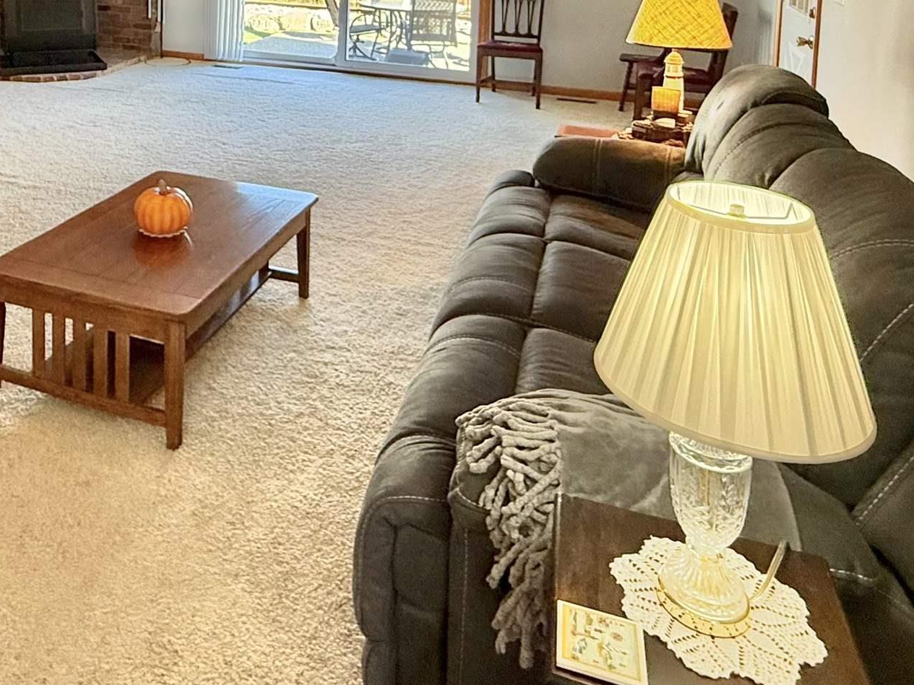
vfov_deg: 36.5
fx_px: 898
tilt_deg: -1.8
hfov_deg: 52.1
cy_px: -35
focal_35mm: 34
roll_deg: -1.1
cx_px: 252
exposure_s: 1/120
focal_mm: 2.22
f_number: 2.2
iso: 160
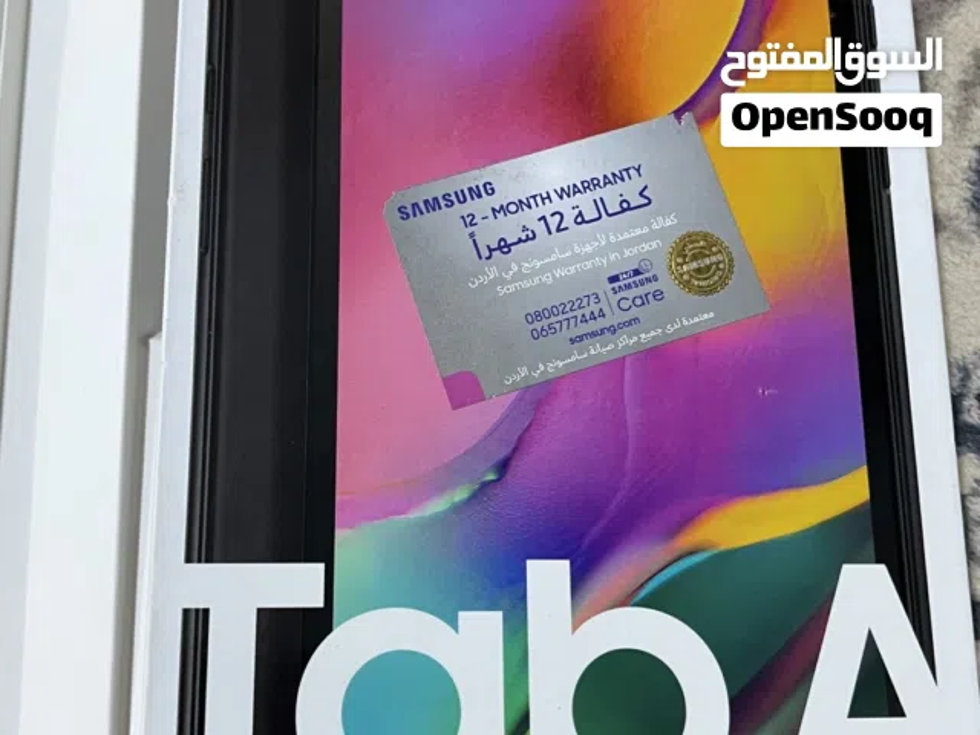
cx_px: 490
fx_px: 736
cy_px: 368
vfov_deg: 53.1
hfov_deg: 67.3
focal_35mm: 26
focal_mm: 5.1
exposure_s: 1/50
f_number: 1.6
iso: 250
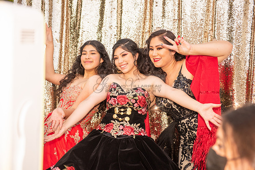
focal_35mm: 58
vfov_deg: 23.4
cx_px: 128
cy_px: 85
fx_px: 411
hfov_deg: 34.5
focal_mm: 58
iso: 400
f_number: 3.5
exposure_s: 1/200
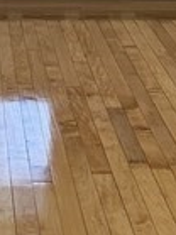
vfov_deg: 14.0
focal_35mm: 133
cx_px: 10
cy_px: -101
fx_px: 903
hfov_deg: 11.1
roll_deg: -1.9
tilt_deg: -7.6
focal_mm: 6.86
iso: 200
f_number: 1.78
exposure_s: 1/120
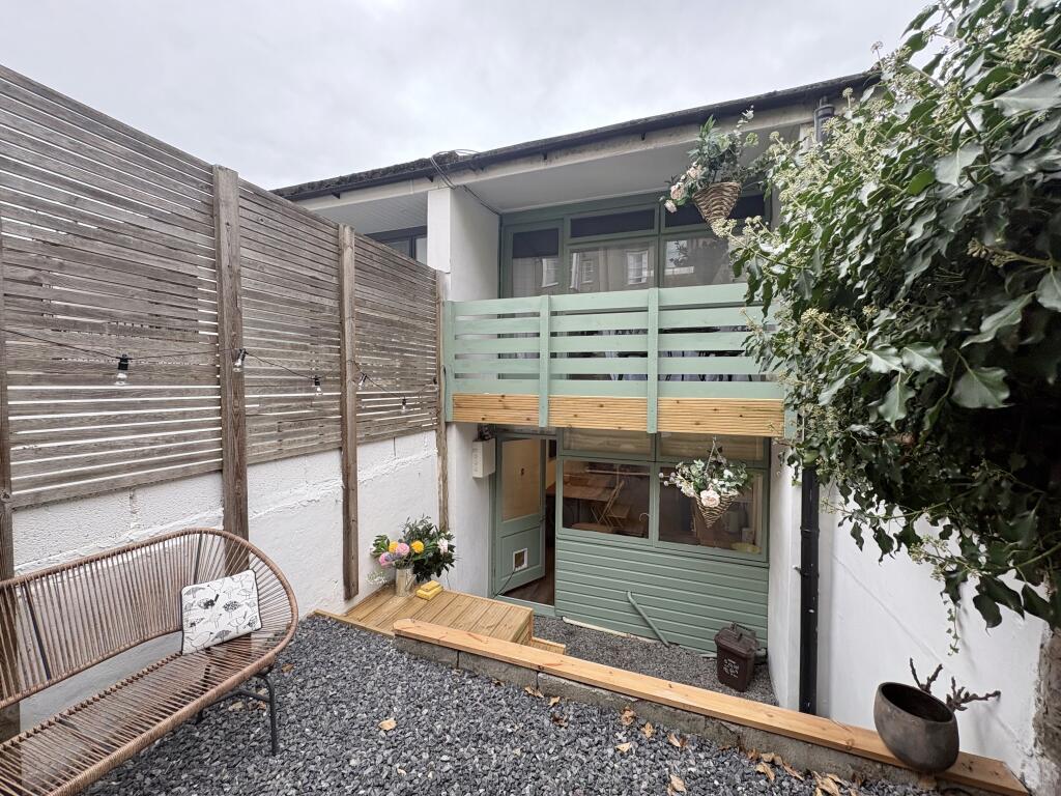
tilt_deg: -0.7
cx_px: 530
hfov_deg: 102.1
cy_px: 398
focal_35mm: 14
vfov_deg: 85.7
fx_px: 429
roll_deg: +0.1
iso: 80
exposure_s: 1/99
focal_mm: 2.22
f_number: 2.2
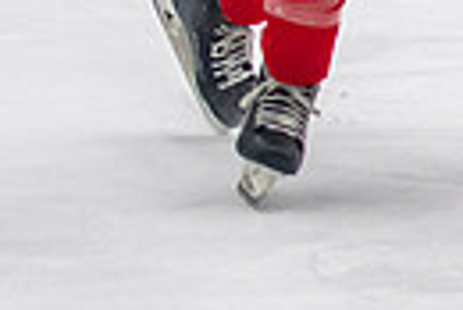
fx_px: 6875
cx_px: 1274
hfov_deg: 3.8
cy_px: -294
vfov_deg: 2.6
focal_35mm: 534
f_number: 3.2
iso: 2000
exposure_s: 1/640
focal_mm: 70
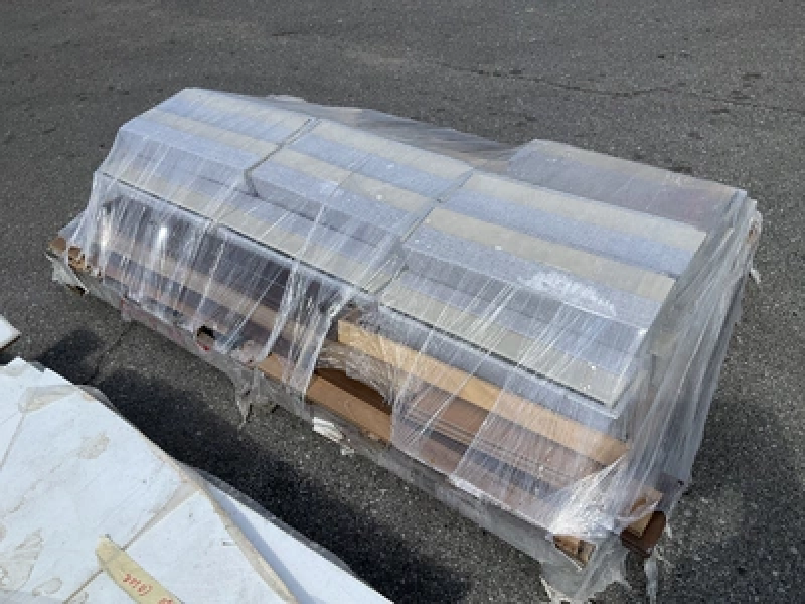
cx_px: 402
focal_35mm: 29
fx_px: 674
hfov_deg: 61.7
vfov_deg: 48.2
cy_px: 302
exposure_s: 1/2427
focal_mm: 3
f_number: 1.8
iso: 25
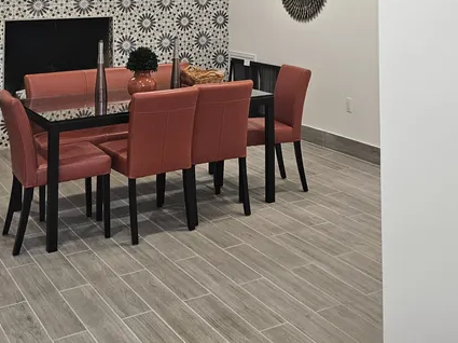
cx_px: 287
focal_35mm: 52
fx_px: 687
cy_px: -40
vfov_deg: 25.8
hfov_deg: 36.6
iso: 160
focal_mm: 5.4
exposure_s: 1/120
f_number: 1.8
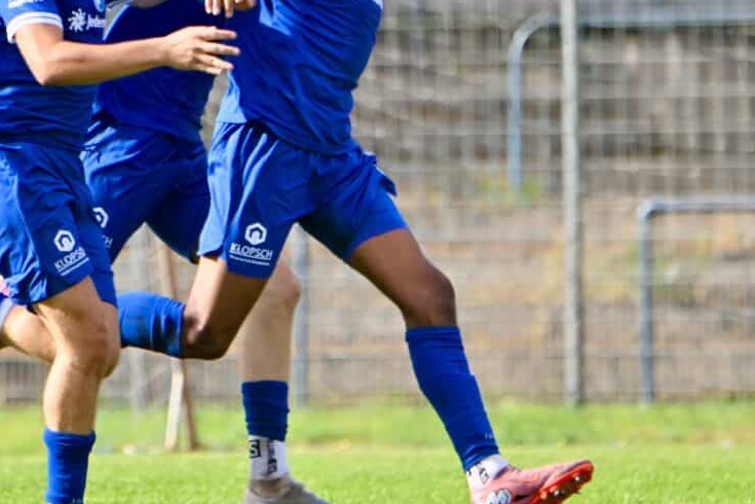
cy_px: 71
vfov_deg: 1.2
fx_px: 23382
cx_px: 47
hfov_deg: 1.8
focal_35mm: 1115
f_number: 5.6
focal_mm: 400
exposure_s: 1/1600
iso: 640
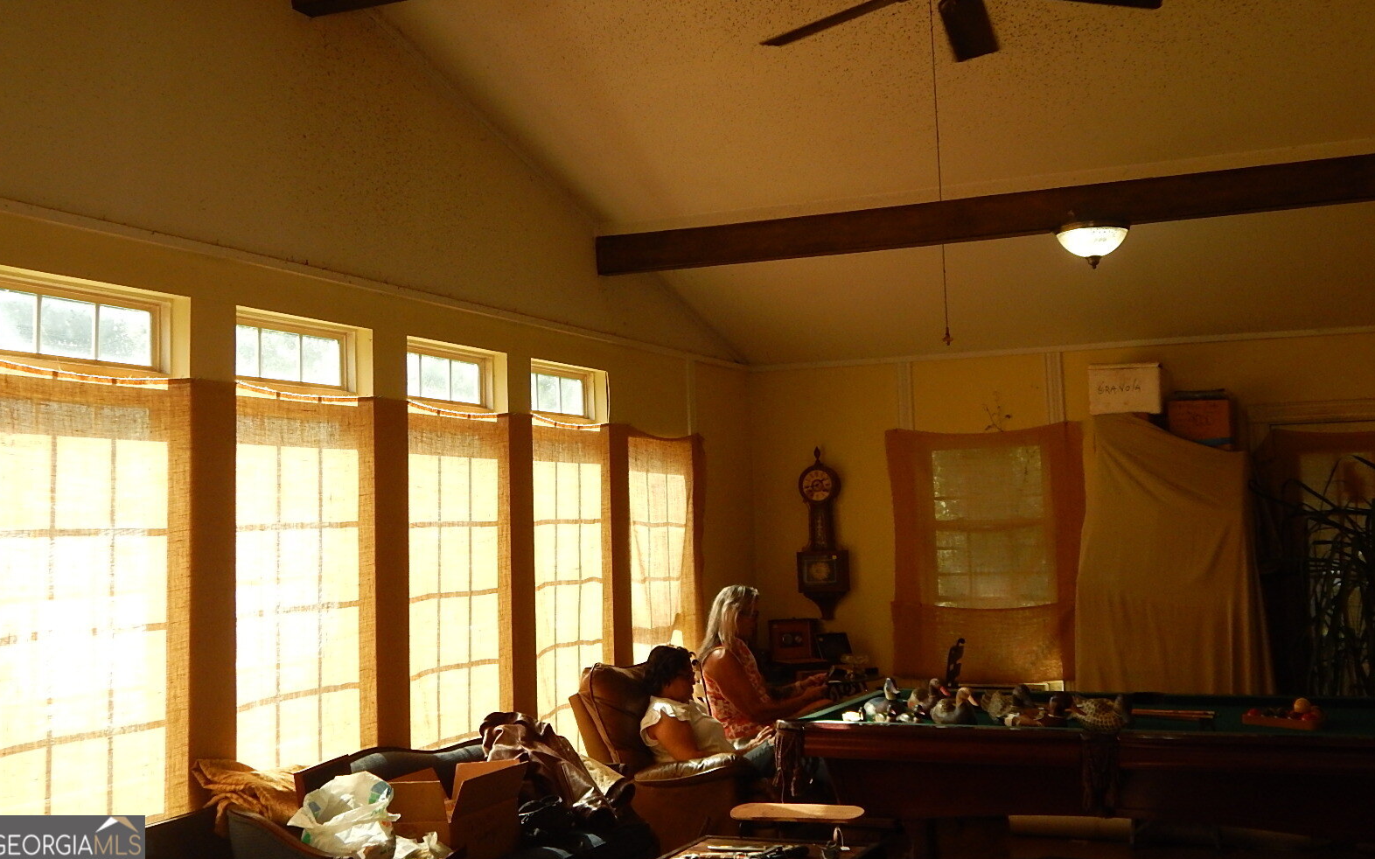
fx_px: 1536
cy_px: 343
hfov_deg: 48.2
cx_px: 688
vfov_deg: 31.2
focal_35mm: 41
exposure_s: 1/250
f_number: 3.4
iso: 320
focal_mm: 6.8
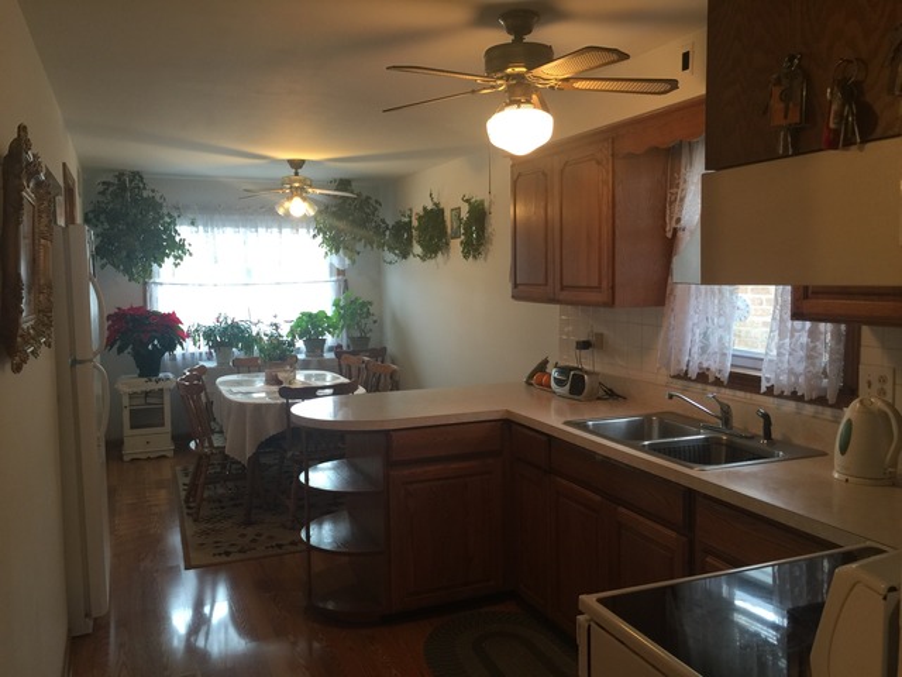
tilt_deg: -5.2
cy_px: 338
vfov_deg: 48.2
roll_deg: +0.5
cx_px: 451
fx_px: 756
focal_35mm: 29
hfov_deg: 61.7
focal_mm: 4.15
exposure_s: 1/15
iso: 40
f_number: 2.2
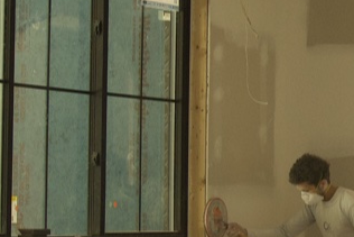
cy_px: 191
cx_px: 701
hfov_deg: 9.8
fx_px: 1918
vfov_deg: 7.0
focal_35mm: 195
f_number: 2.8
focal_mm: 28
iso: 800
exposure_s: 1/125
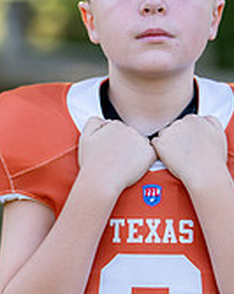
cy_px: 151
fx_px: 1519
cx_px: 155
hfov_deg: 8.8
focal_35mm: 175
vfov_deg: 11.0
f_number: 1.2
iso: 100
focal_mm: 50
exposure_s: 1/1250
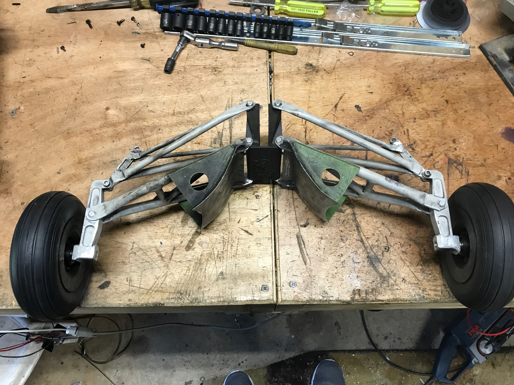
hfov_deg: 63.4
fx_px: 416
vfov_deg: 49.7
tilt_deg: -70.9
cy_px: 192
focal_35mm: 28
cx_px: 257
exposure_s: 1/30
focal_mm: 3.99
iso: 40
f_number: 1.8
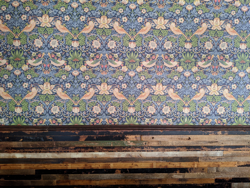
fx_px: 195
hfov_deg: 65.3
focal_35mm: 27
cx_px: 125
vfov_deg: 51.4
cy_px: 94
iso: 344
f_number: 1.8
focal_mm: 4.44
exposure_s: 1/24
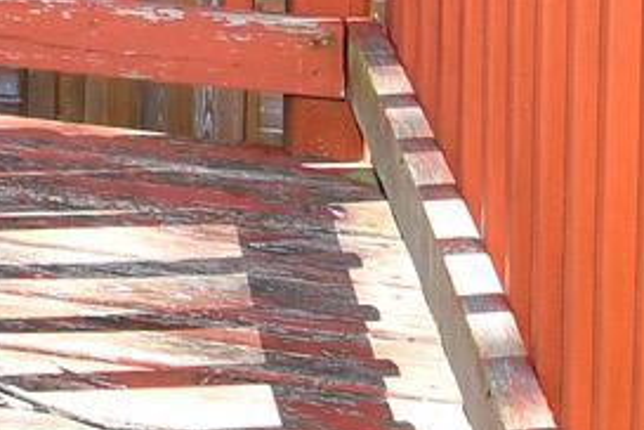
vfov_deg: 9.1
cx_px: -1113
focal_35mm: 135
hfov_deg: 11.3
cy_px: -630
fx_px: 2415
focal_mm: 12
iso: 200
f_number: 5
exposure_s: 1/100
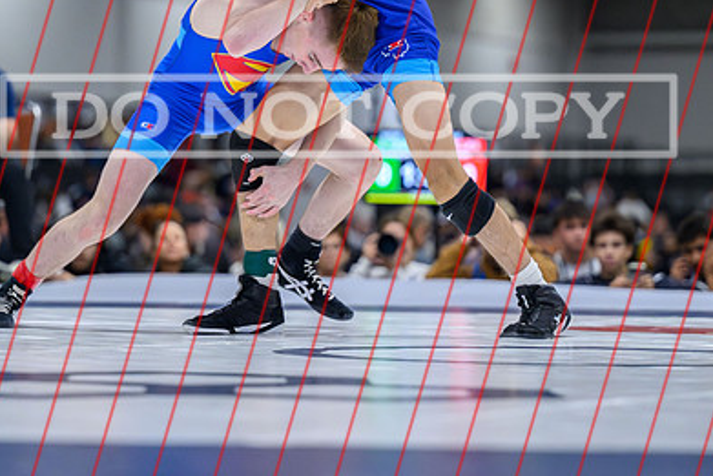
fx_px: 3527
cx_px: 337
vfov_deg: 7.7
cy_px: 129
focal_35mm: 178
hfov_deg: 11.5
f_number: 2.8
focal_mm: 120
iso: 9000
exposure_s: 1/800
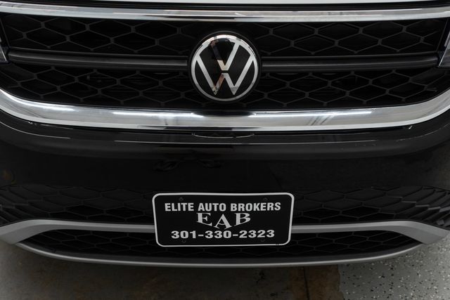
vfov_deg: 31.9
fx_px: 525
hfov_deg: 46.4
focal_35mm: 42
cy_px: 150
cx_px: 225
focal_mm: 28
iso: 200
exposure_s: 1/50
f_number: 3.2
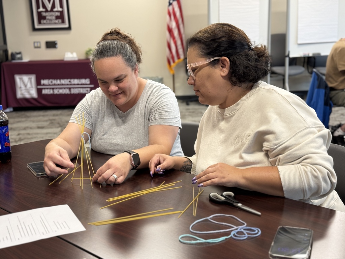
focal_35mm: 48
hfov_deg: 39.7
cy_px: 130
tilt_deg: -12.6
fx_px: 478
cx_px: 172
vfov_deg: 30.3
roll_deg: +1.8
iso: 125
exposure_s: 1/60
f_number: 1.78
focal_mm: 6.76
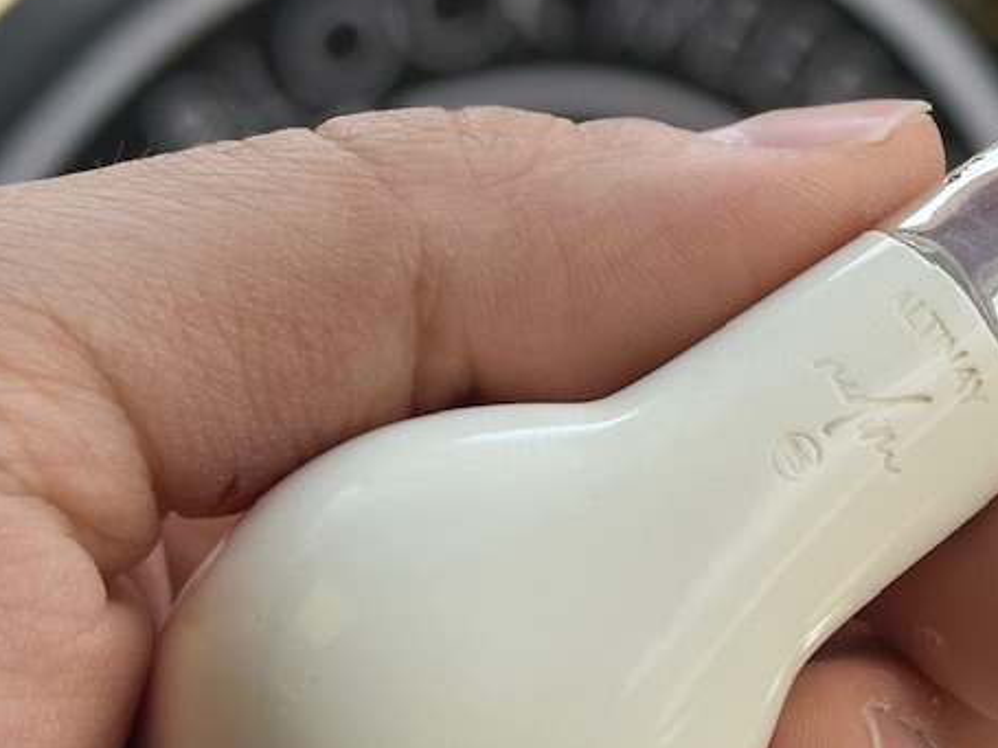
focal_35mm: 135
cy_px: 316
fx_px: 3891
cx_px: 1077
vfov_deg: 11.0
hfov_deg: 14.3
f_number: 1.78
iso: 64
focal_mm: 6.86
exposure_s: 1/1376
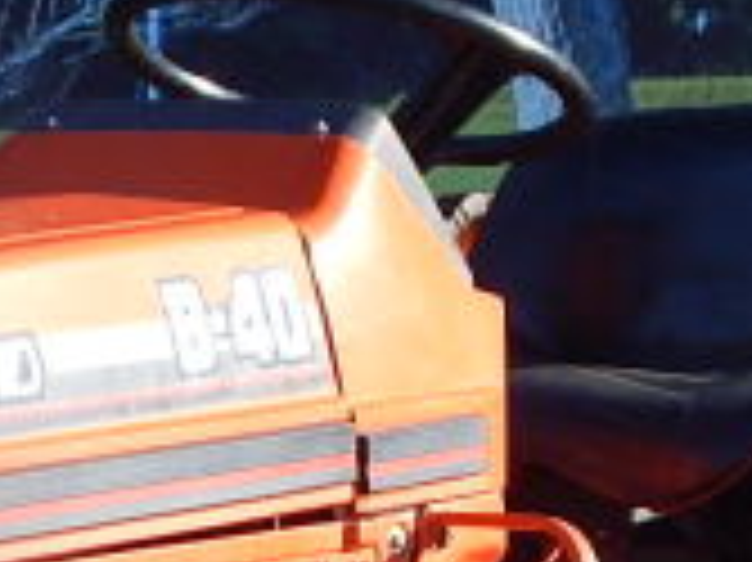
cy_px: 728
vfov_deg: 6.4
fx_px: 4993
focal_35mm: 230
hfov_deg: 8.6
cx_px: 279
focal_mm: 8.6
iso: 125
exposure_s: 1/500
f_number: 3.7
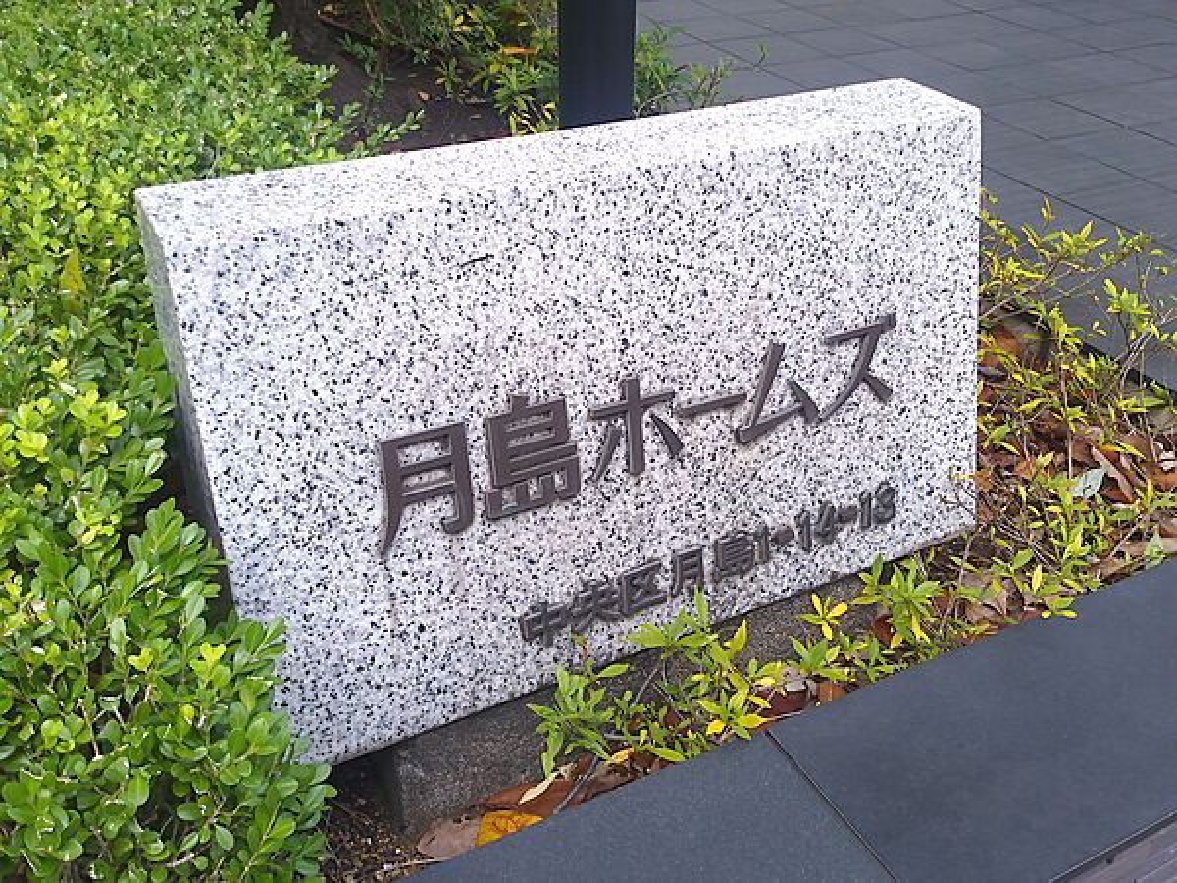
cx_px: 588
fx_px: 612
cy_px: 442
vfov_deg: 71.6
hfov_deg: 87.8
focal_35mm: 18
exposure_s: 1/156
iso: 50
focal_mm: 2.28
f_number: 2.6
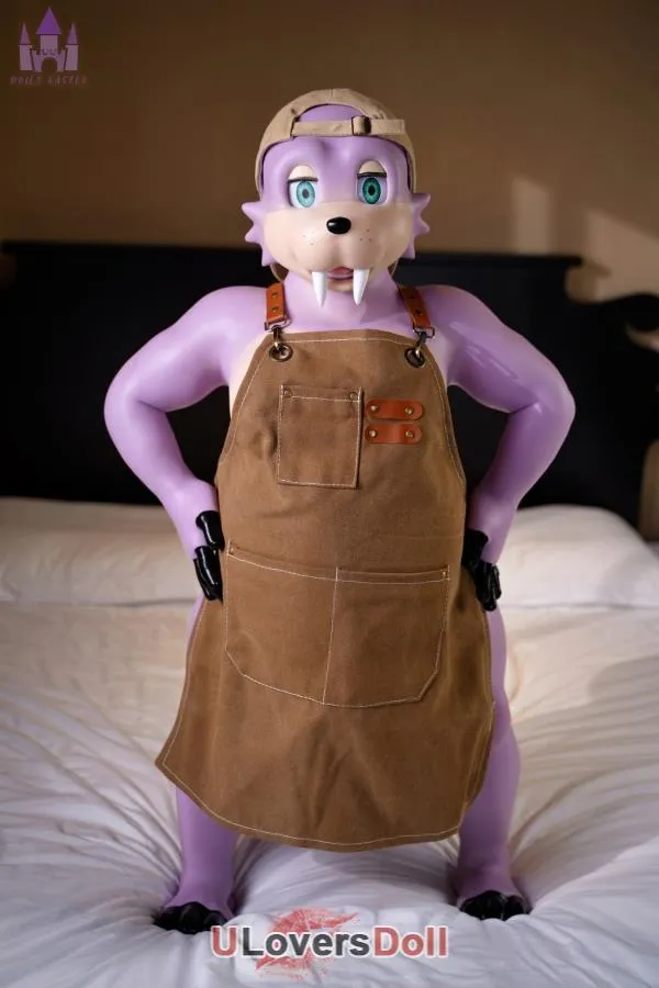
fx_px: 1181
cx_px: 330
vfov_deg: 45.4
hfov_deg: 31.2
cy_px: 494
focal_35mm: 43
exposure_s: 1/50
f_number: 2.8
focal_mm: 43
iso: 50
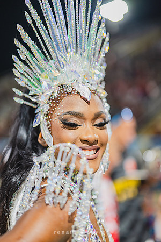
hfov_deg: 27.0
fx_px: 335
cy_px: 121
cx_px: 80
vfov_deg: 39.6
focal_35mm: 50
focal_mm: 50
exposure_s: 1/1000
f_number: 1.2
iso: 1600
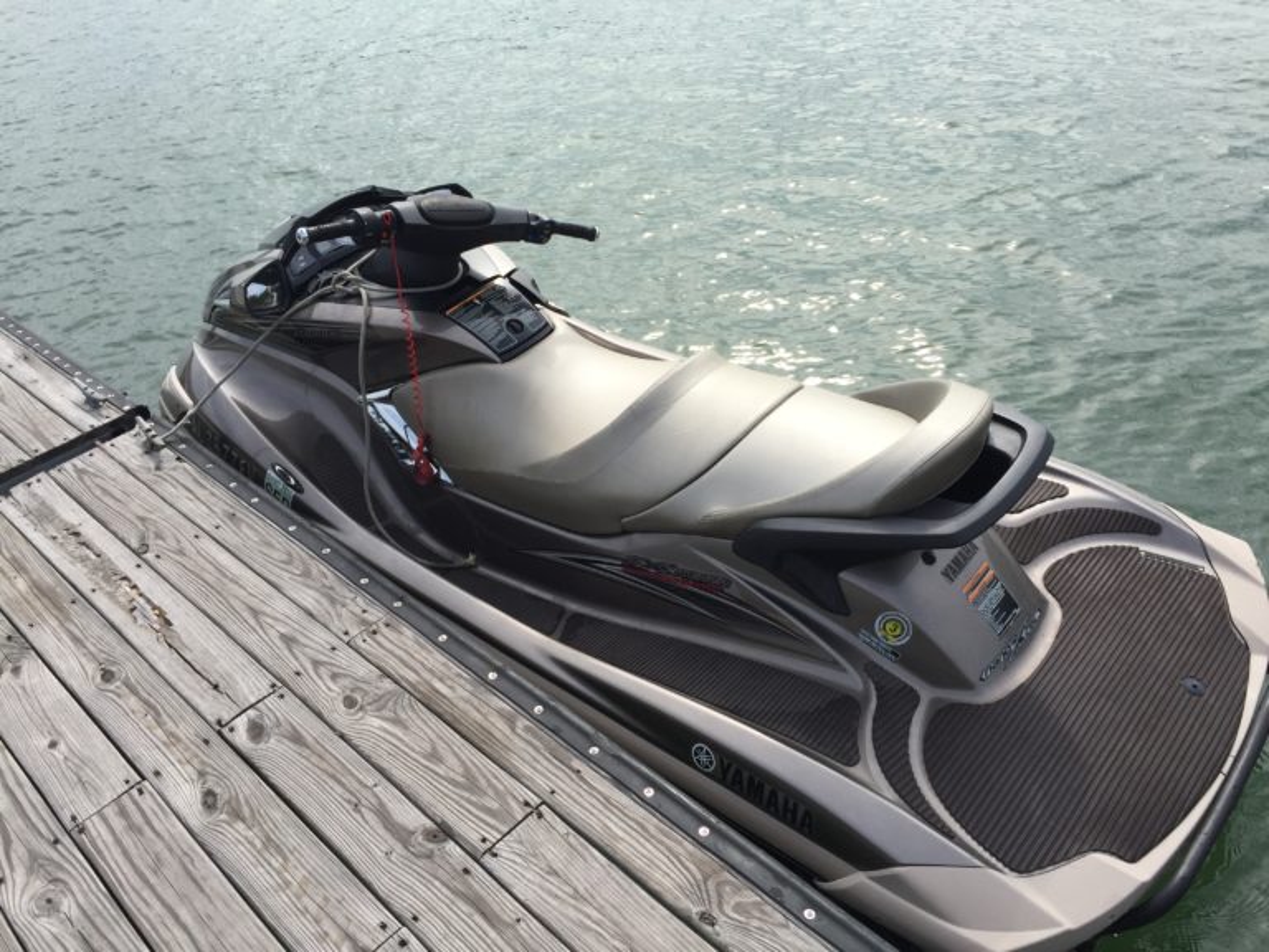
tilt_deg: -35.9
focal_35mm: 29
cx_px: 634
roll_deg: +7.2
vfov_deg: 48.2
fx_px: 1063
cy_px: 476
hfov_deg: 61.7
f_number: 2.2
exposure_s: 1/1799
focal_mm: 4.15
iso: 32
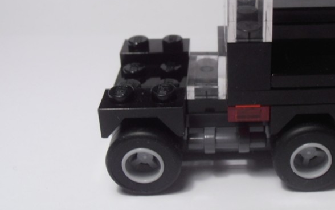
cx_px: 229
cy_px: 39
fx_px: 548
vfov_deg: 21.4
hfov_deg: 33.6
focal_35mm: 60
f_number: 3.9
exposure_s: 1/50
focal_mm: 6.61
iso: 80
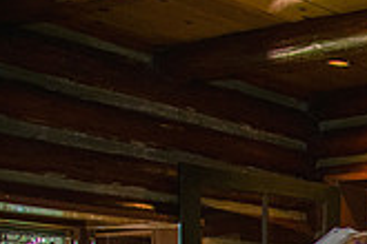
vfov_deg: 14.3
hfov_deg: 18.8
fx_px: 887
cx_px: 633
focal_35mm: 87
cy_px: 407
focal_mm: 24
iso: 2500
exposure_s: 1/60
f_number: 4
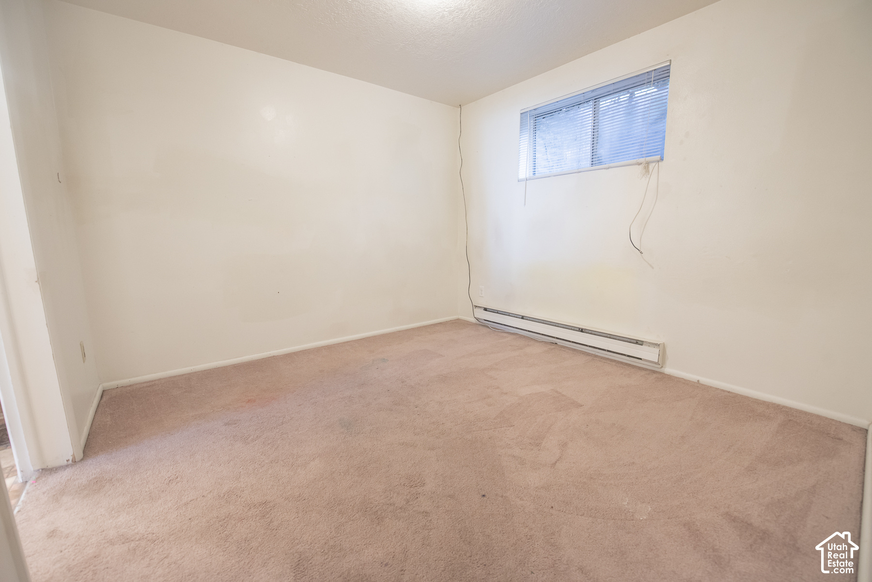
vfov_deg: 81.3
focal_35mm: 14
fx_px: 339
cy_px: 291
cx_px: 436
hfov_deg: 104.2
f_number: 3.5
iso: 1000
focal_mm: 14
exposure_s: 1/40
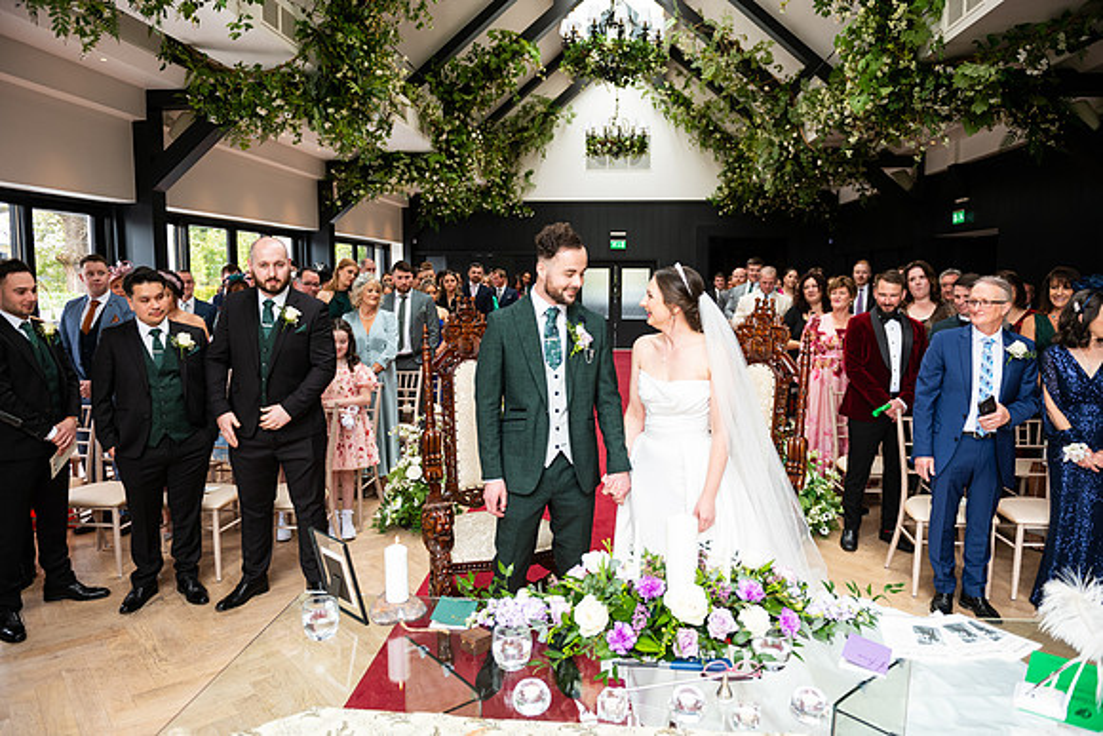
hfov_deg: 73.7
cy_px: 368
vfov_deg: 53.2
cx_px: 552
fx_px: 735
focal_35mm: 24
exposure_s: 1/200
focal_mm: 24
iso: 400
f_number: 3.5
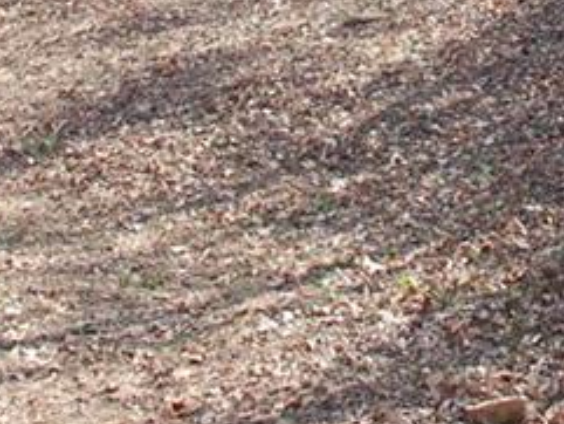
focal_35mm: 110
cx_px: 307
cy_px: -305
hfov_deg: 17.9
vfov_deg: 12.5
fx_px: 1793
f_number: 6.3
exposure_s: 1/160
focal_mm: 18
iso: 200
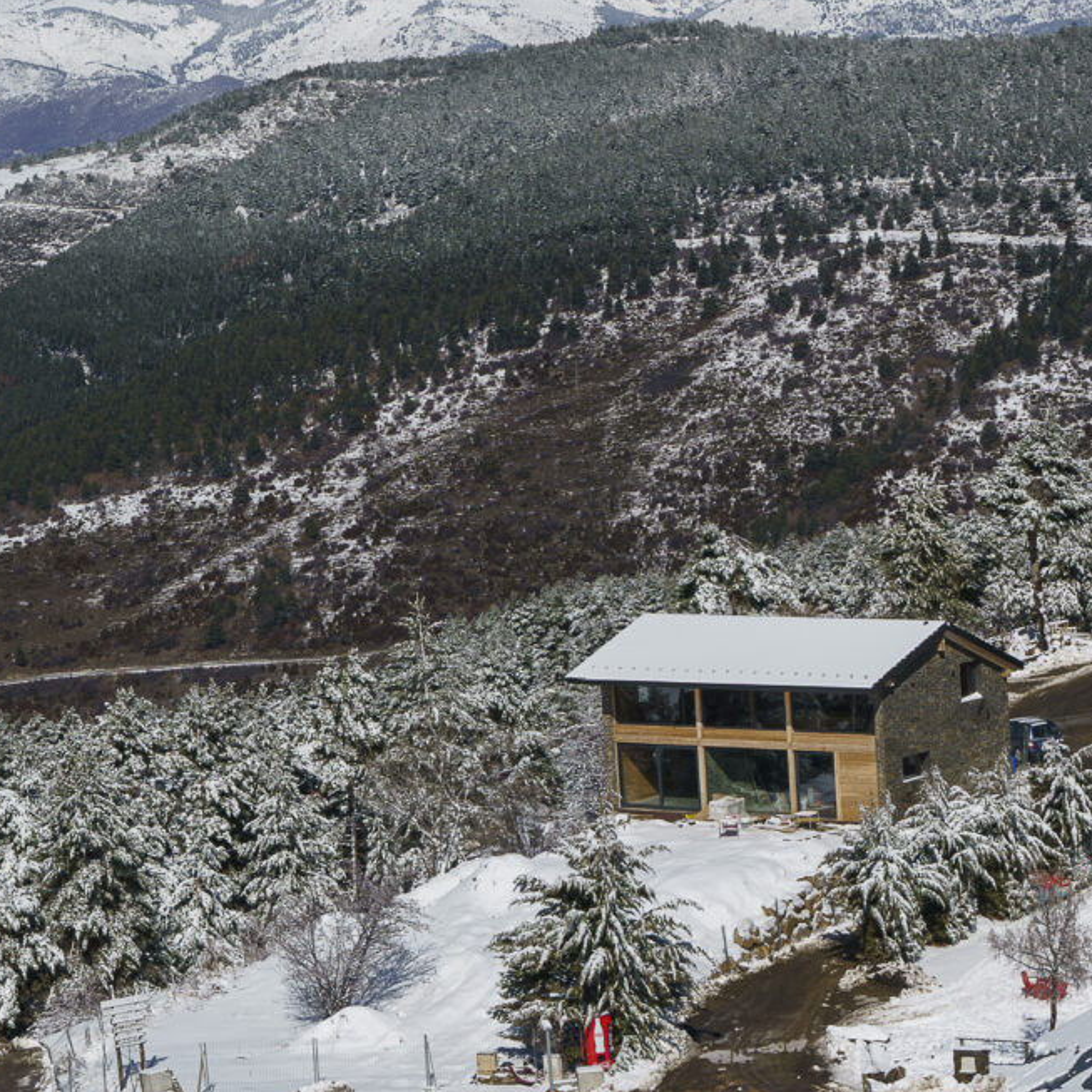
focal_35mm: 135
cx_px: 676
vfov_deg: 12.8
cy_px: 973
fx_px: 4818
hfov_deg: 12.9
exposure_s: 1/500
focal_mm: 54
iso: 100
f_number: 10
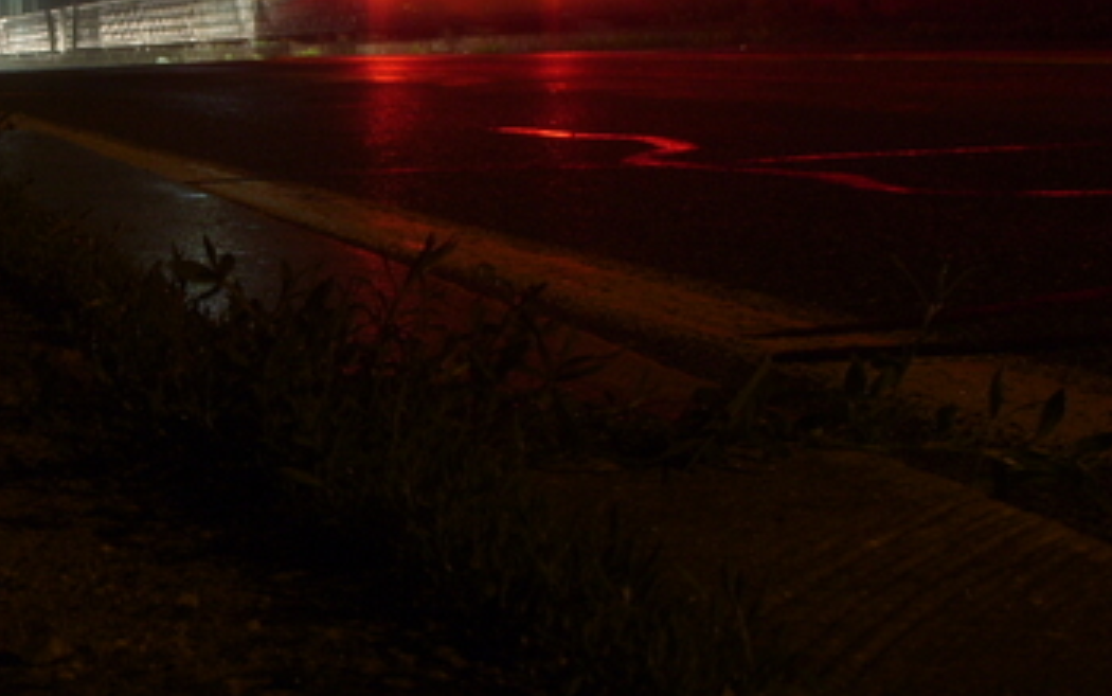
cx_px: 172
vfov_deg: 13.5
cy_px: 232
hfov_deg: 21.1
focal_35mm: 97
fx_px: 2941
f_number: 8.1
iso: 80
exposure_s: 8
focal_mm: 11.1
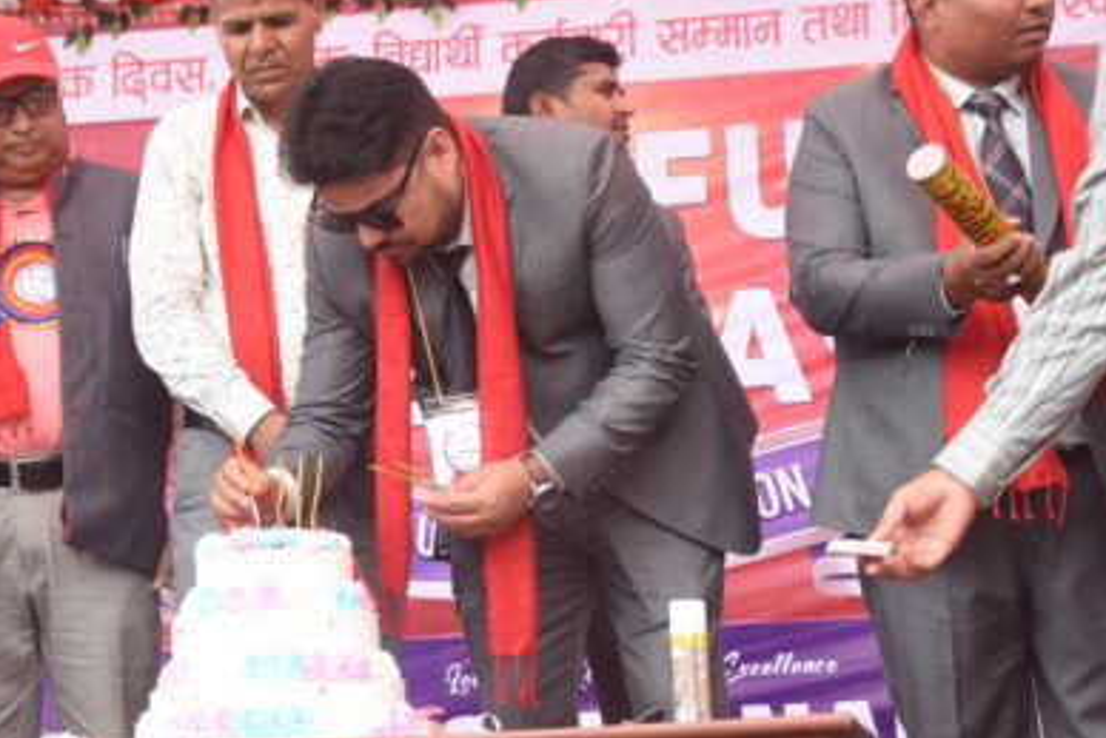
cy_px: 383
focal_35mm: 95
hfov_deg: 21.4
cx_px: 428
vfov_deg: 14.4
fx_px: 2920
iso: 1000
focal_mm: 48
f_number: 10
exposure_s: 1/125
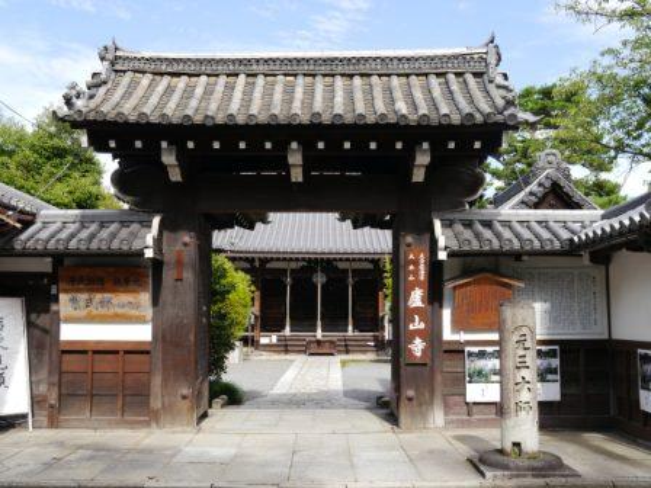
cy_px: 244
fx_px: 752
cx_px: 326
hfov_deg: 46.8
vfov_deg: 36.0
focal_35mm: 40
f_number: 7.1
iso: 160
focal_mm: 20
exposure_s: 1/250
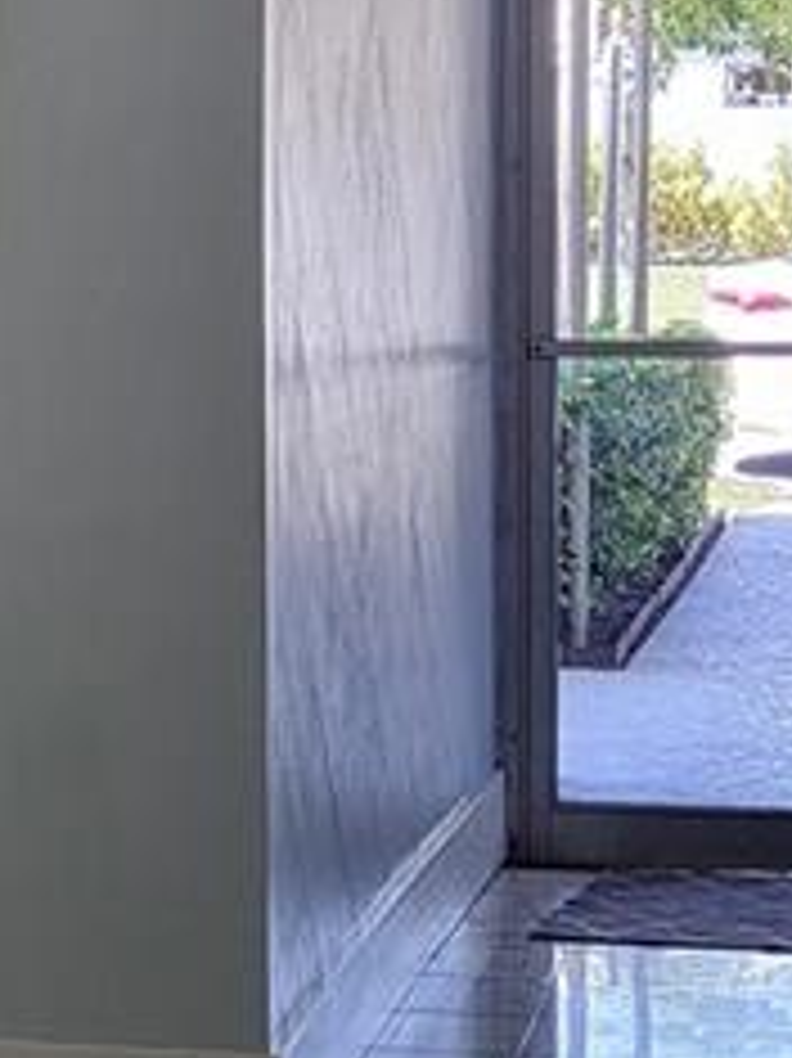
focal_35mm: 133
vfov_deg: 14.8
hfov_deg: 10.9
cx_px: -153
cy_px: 504
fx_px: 4061
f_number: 1.8
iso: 64
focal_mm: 5.4
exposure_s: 1/120
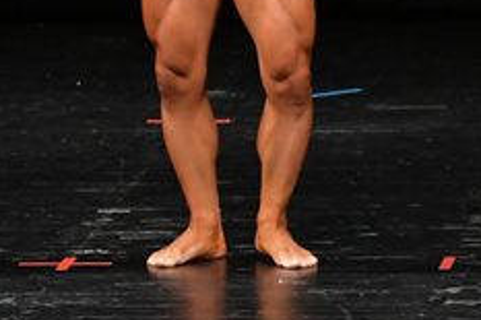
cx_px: -15
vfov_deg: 1.9
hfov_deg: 2.9
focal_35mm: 721
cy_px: -142
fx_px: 9626
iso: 3200
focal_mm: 145
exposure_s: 1/400
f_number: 5.6
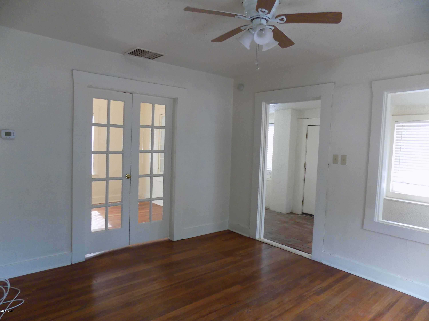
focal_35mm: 23
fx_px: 285
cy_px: 160
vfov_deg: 58.9
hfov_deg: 73.9
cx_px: 214
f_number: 3.1
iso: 320
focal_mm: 4
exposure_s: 1/30
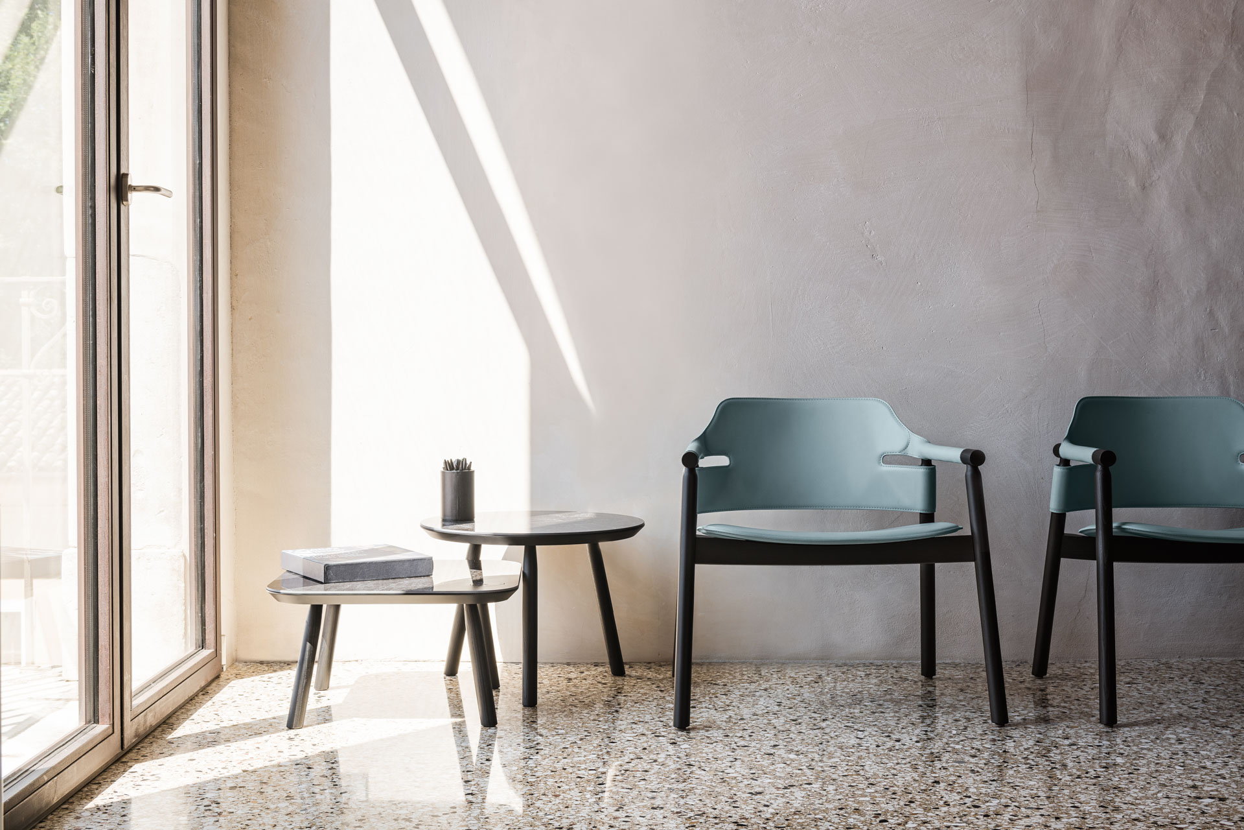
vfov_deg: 28.1
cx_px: 622
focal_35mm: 48
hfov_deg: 41.1
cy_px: 415
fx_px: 1659
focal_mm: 48
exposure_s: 1/20
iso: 100
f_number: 9
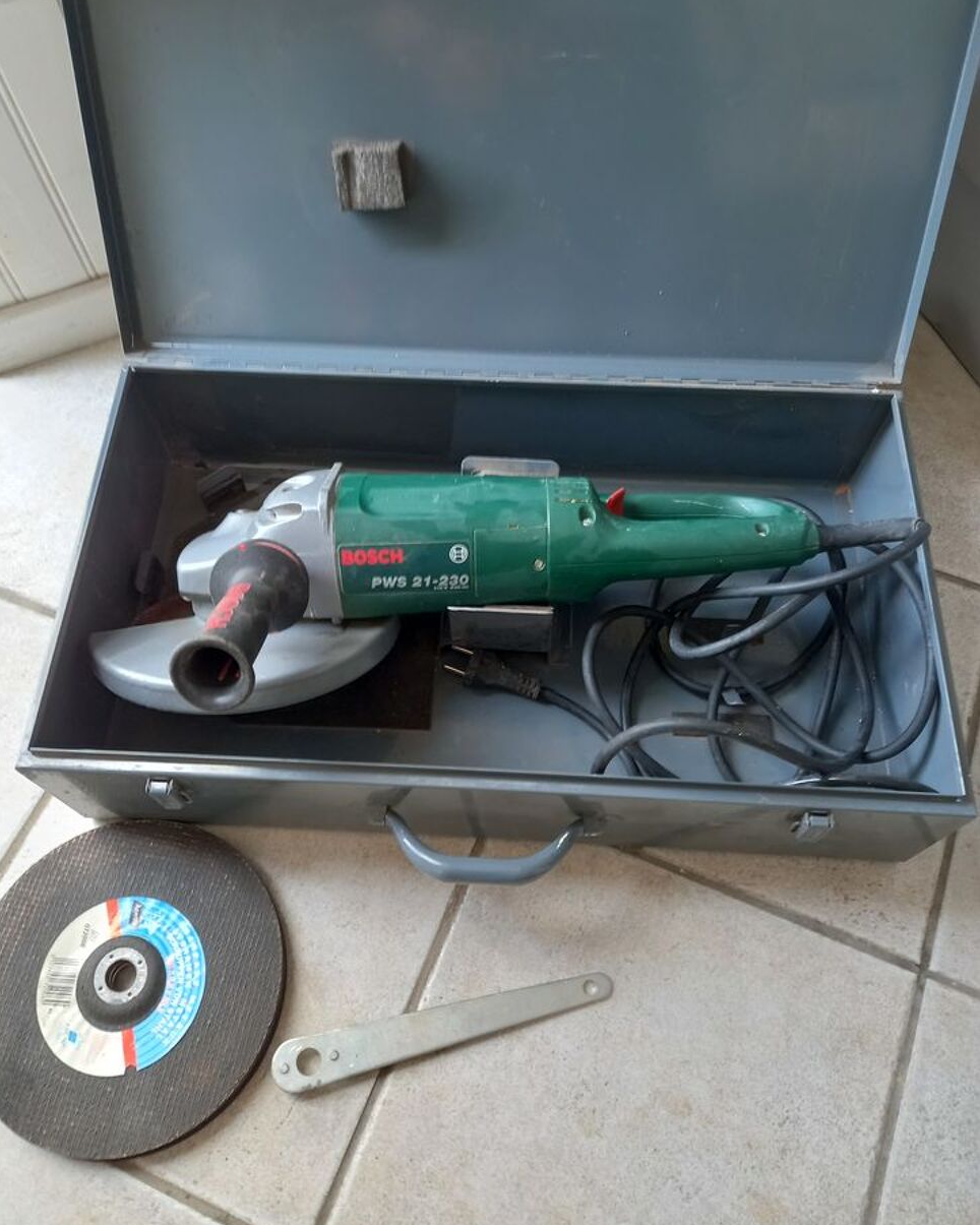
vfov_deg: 64.0
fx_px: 979
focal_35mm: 27
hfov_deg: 53.2
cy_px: 590
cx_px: 474
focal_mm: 4.6
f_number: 2
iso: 160
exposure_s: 1/29
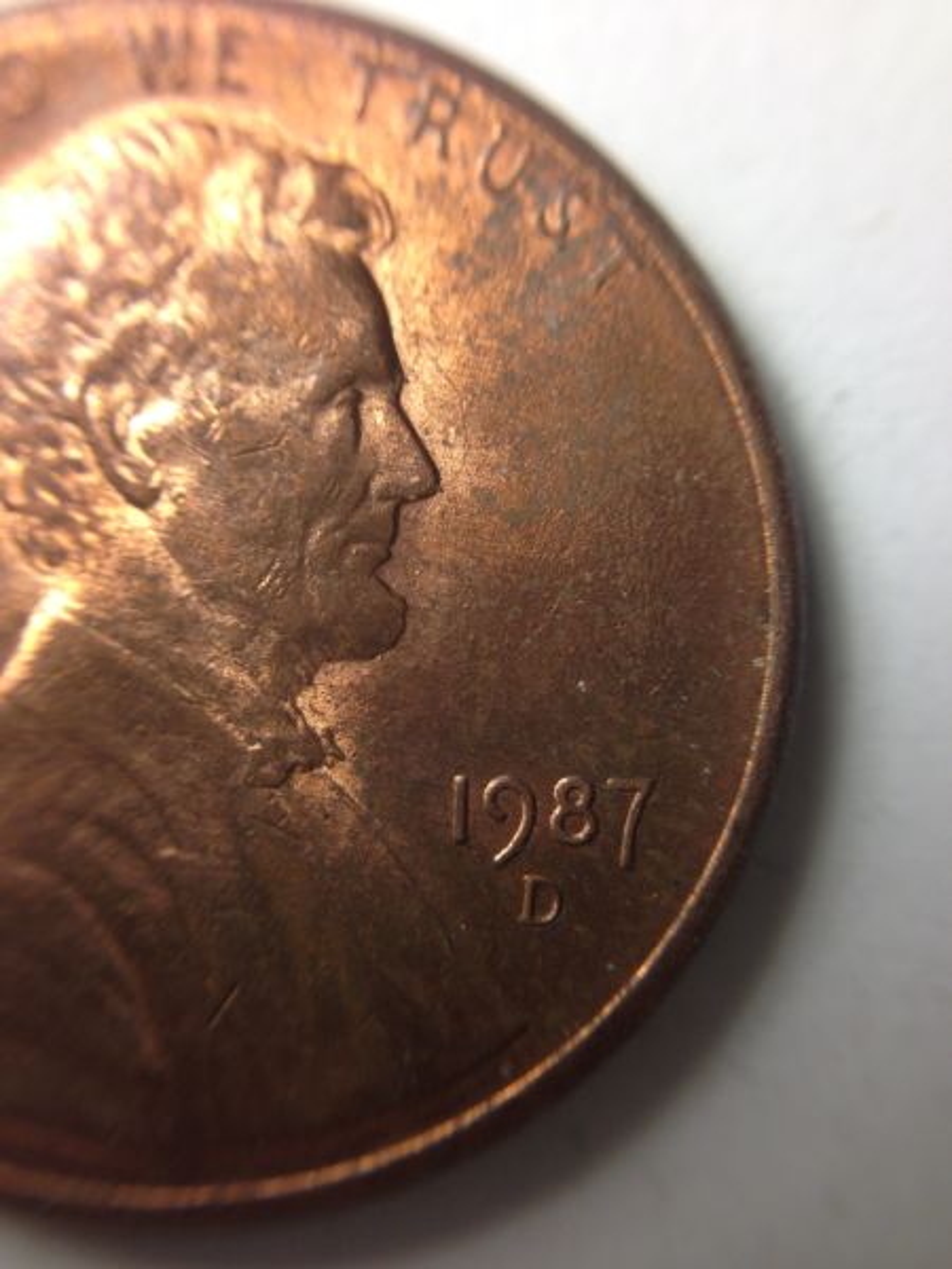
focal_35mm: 33
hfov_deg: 42.9
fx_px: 1210
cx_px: 476
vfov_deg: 55.4
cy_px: 634
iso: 64
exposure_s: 1/120
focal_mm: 4.13
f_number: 2.4
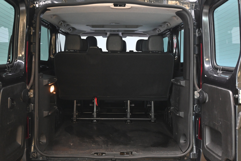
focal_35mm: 41
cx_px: 120
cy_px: 80
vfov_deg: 32.4
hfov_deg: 47.2
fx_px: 276
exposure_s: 1/40
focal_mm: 27.5
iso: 3200
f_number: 4.5
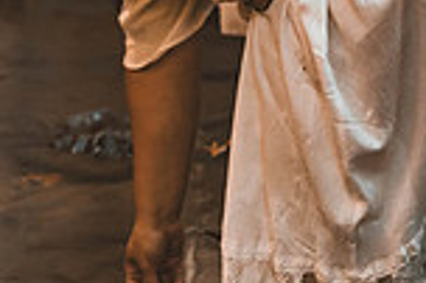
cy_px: 4
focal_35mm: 631
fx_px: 7459
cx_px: -17
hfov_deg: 3.3
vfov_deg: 2.2
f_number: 2.8
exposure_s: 1/400
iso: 1000
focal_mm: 165
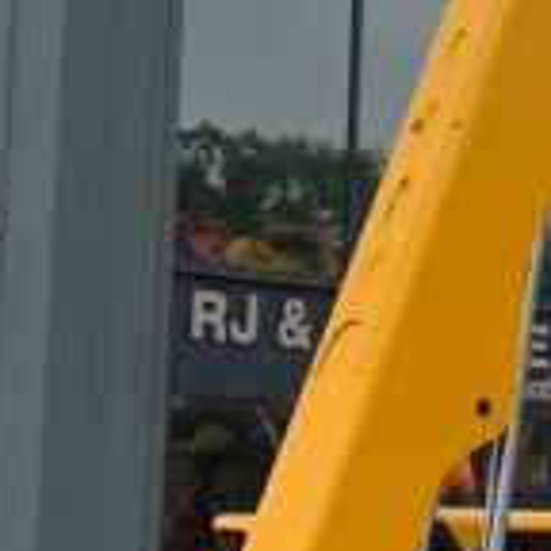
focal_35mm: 182
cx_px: 930
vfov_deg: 9.6
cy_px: 180
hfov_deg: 9.2
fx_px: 3278
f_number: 1.8
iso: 16
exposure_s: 1/691
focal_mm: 3
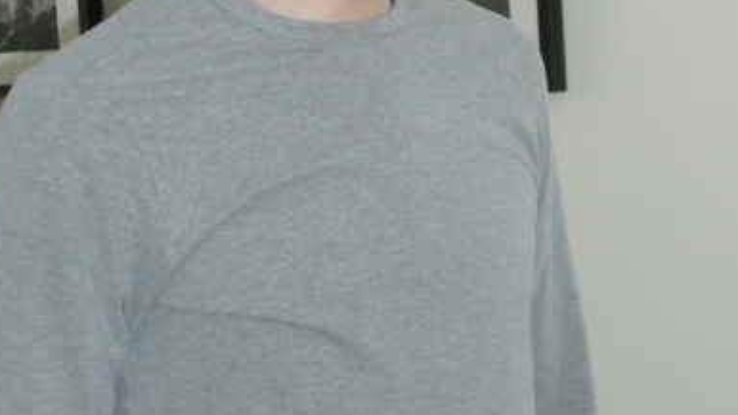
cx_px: 371
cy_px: -151
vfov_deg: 6.7
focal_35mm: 178
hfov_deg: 12.1
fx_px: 3483
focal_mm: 17.1
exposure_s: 1/125
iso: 400
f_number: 4.7
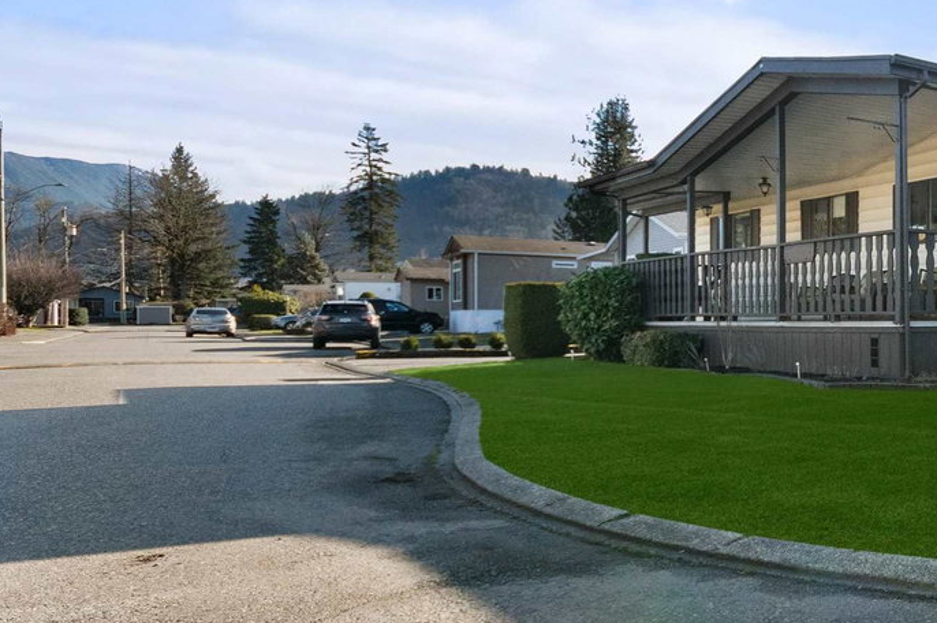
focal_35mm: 35
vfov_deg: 37.8
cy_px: 318
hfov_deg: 41.1
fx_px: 910
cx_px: 1076
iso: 250
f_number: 7.1
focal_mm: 10
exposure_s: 1/800
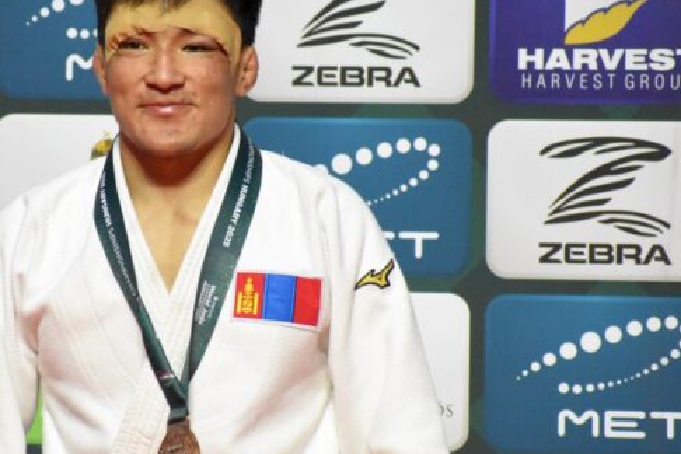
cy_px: 241
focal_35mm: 521
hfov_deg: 4.0
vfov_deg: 2.6
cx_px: 200
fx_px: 9855
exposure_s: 1/640
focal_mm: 220
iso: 6400
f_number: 7.1
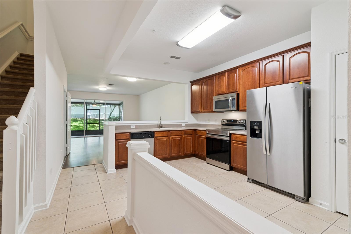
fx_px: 156
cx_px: 176
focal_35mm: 16
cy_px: 117
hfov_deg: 96.7
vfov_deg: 73.8
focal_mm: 16
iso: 400
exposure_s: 1/15
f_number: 10
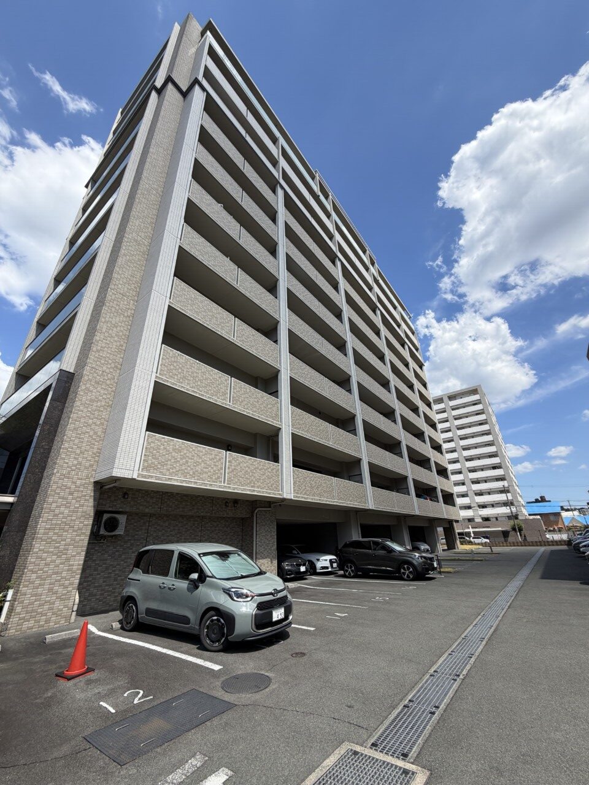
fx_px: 318
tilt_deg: +26.1
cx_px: 294
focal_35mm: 14
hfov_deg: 85.7
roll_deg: +1.9
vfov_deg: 102.1
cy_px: 392
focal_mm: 2.22
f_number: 2.2
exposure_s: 1/770
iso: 25
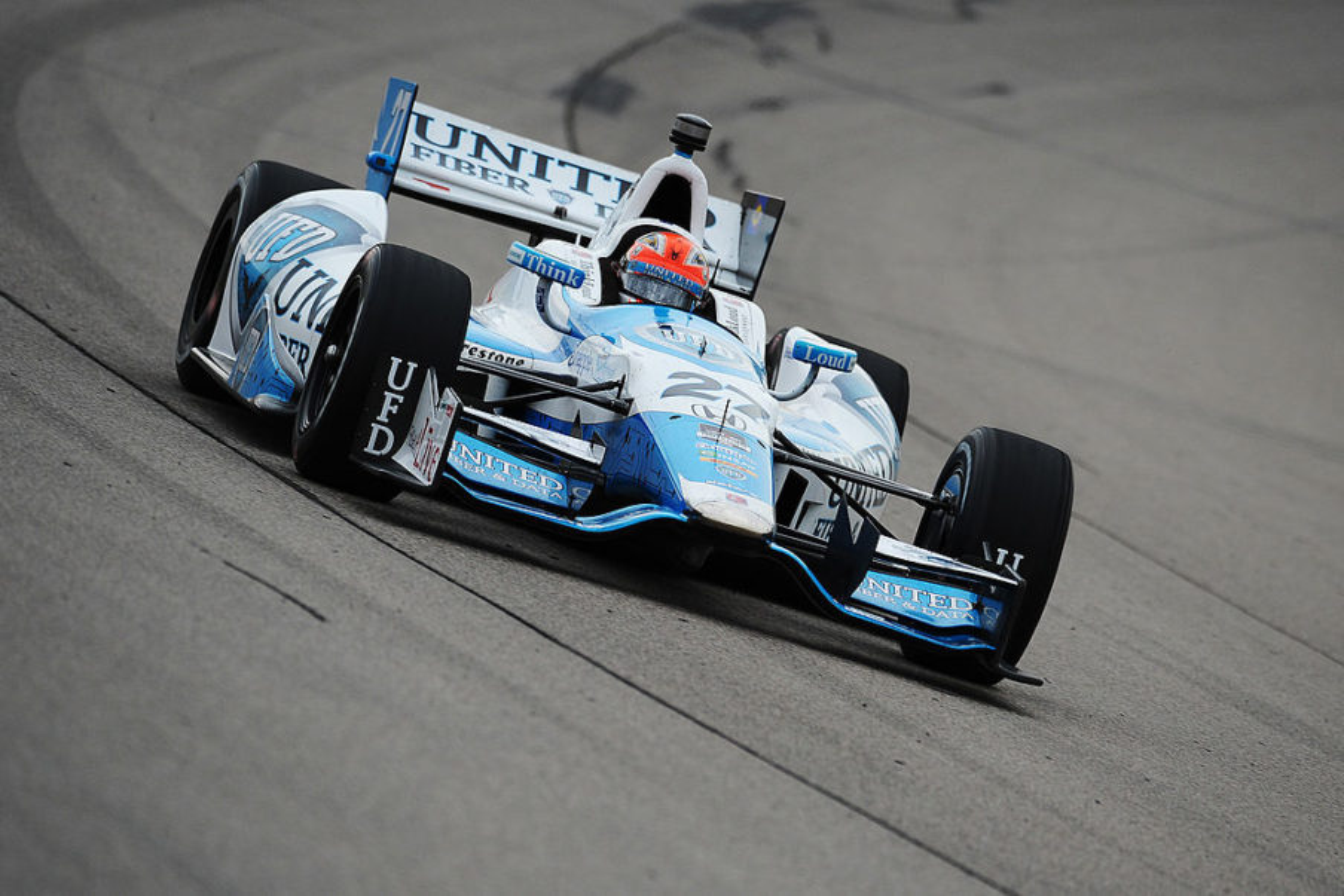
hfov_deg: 5.4
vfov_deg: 3.6
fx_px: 14188
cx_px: 672
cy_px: 448
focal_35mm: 380
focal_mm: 380
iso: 500
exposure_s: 1/1000
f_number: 6.3
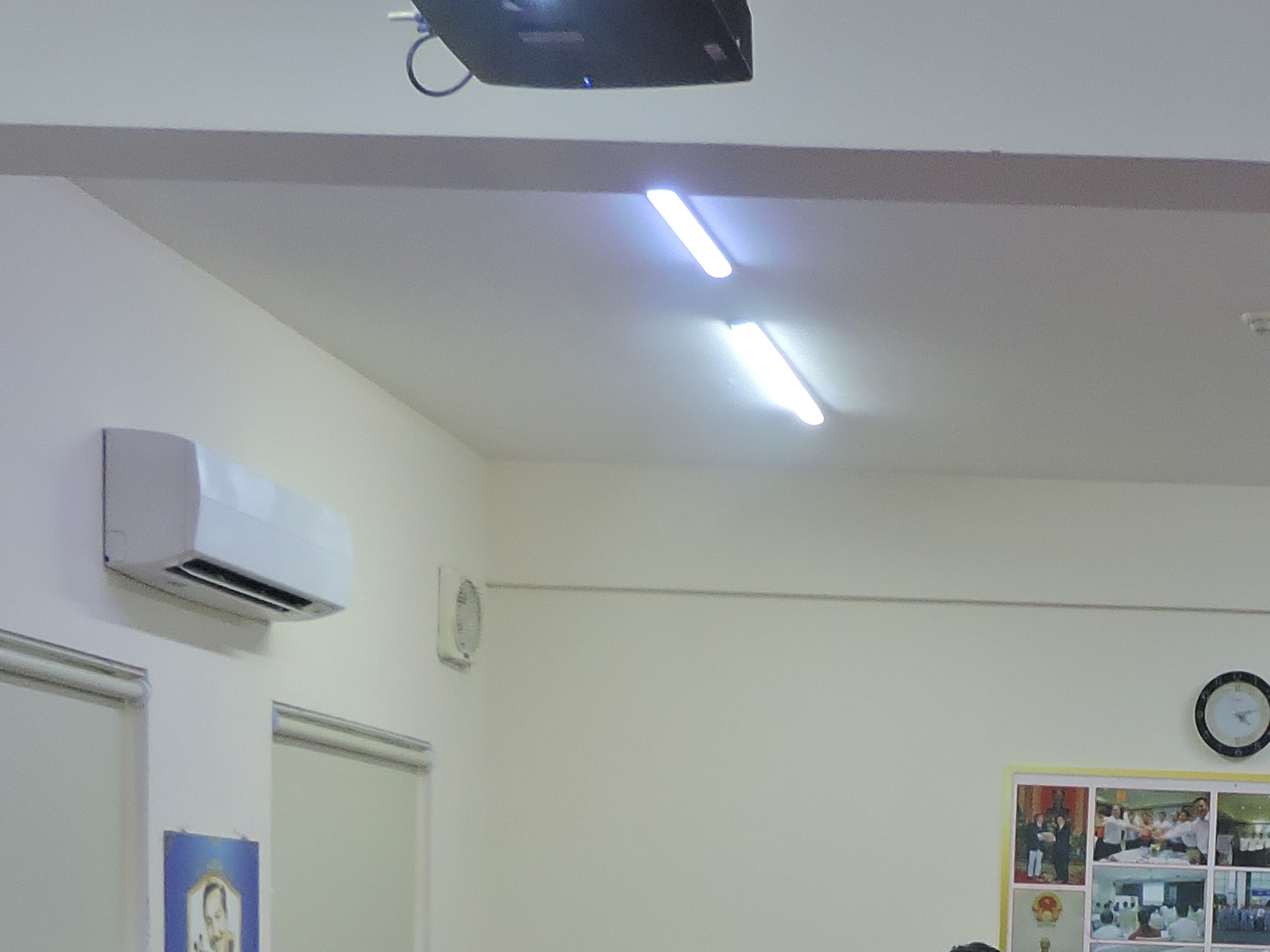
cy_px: 1213
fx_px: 2458
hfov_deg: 27.7
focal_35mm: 67
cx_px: 1182
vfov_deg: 20.2
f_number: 3
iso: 250
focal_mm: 4.3
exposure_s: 1/30
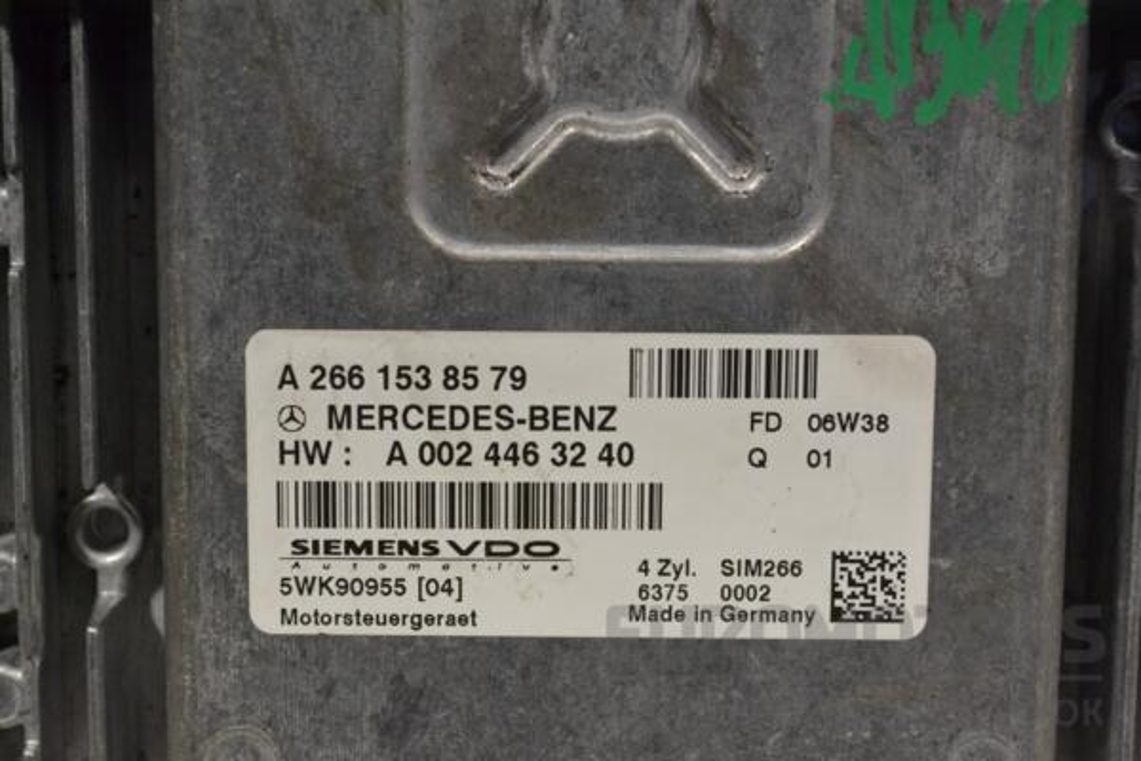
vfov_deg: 16.6
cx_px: 570
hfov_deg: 24.6
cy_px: 380
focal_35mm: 82
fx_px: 2615
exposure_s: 1/400
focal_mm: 55
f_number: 10
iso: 3200
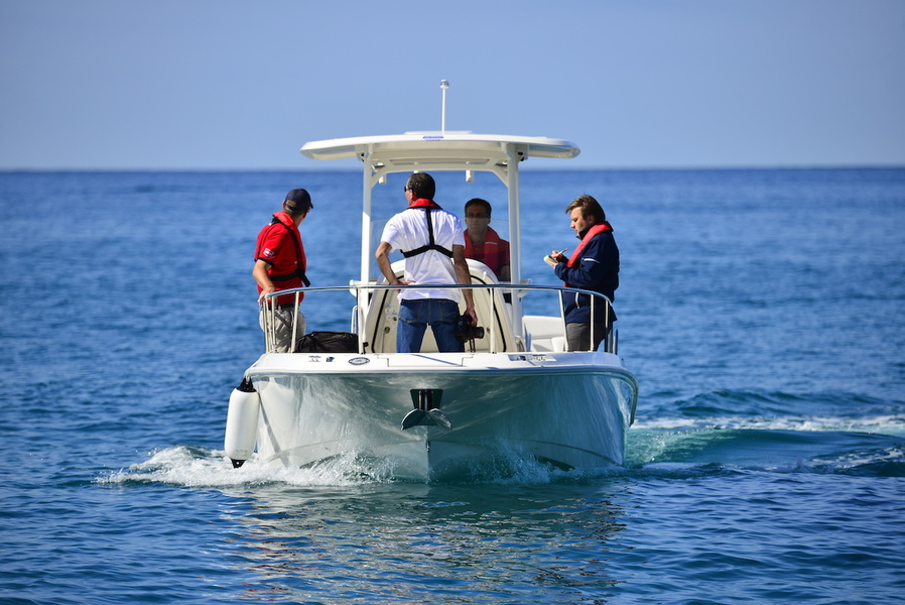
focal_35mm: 320
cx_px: 452
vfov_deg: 4.3
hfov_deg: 6.4
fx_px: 8049
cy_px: 302
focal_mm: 320
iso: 200
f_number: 5.6
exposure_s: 1/1250
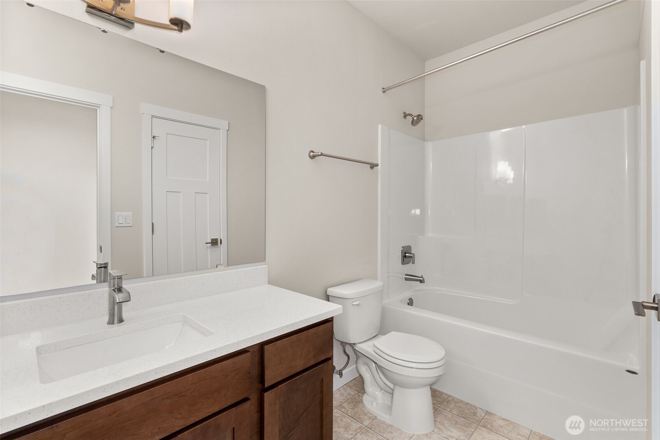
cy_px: 220
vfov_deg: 73.8
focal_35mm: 16
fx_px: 293
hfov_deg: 96.7
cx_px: 330
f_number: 8
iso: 500
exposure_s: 1/3
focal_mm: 16
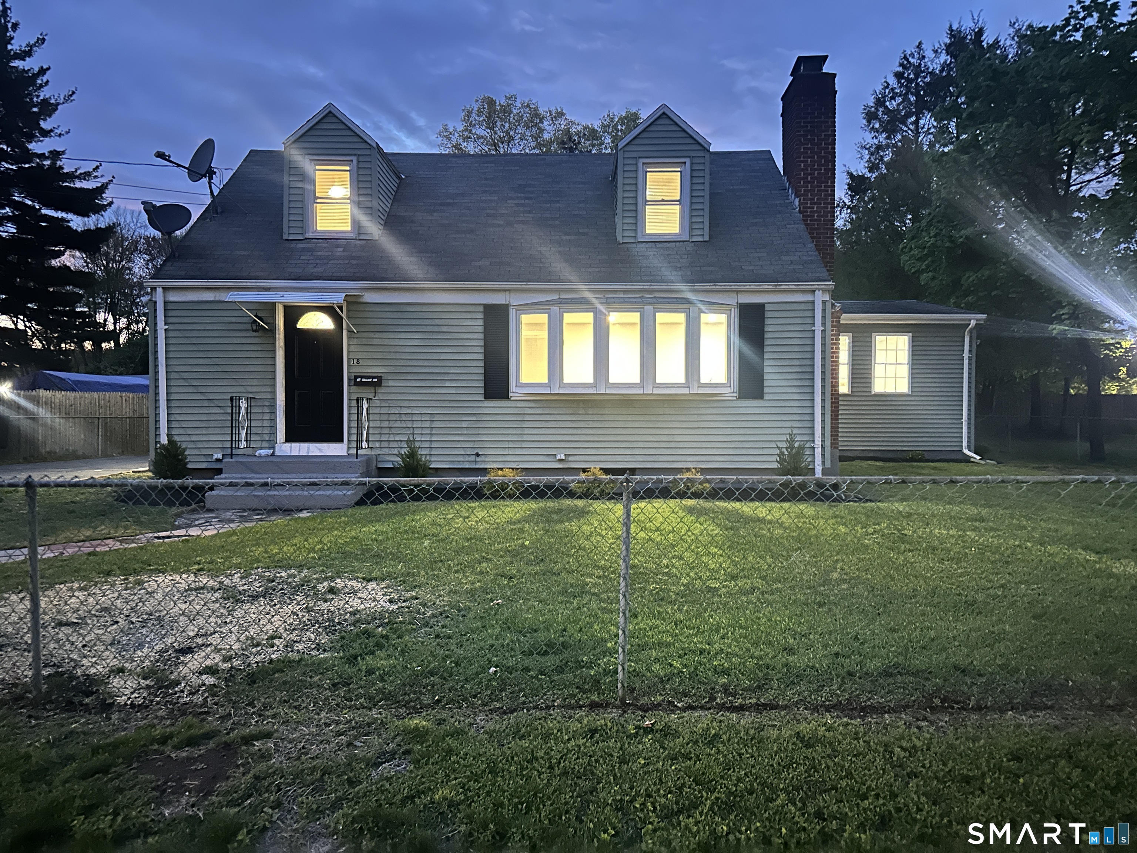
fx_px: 788
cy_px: 426
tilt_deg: -1.3
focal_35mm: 24
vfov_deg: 56.8
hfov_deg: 71.6
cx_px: 568
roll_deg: +0.0
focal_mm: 6.86
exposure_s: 1/15
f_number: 1.78
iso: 3200
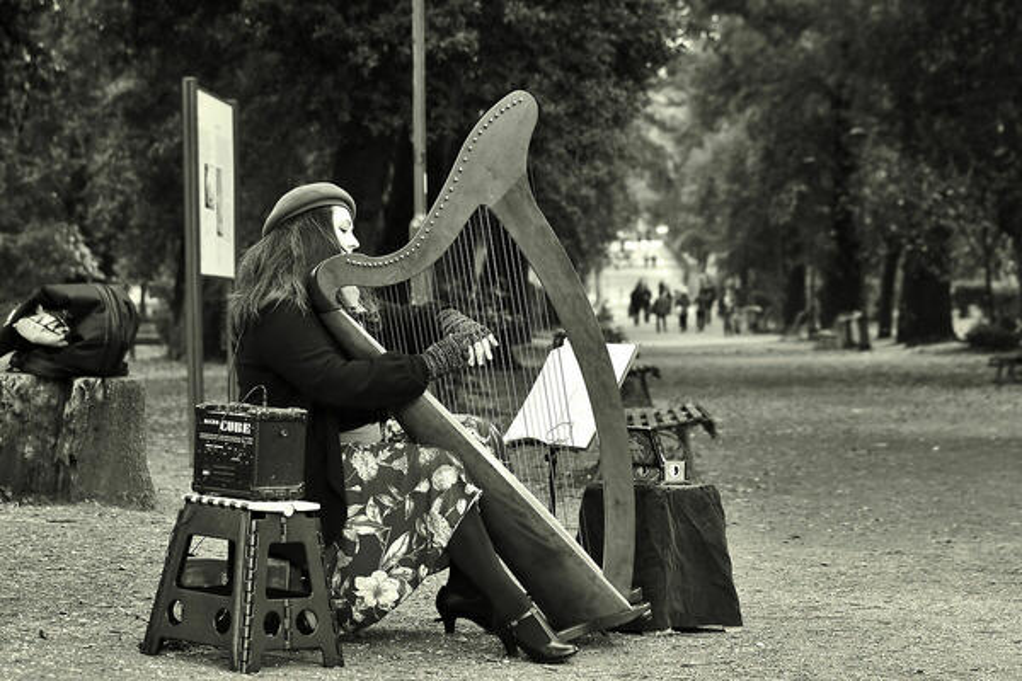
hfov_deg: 19.5
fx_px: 2981
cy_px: 340
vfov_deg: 13.0
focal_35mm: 105
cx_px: 511
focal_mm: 70
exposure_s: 1/800
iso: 800
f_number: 4
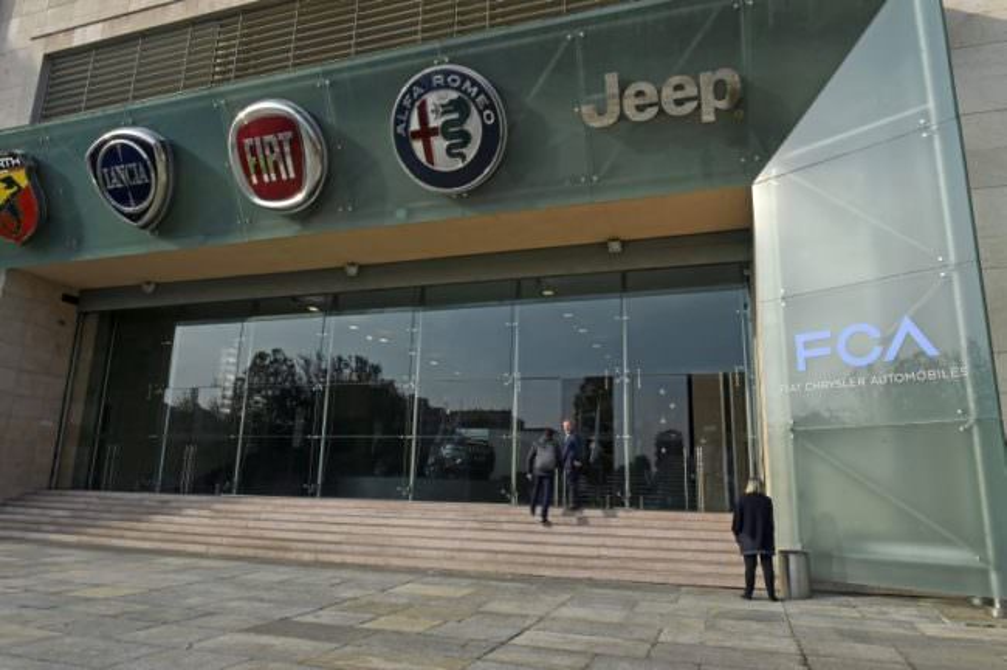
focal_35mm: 24
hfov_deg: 73.8
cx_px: 504
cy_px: 335
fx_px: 671
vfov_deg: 53.0
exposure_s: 1/200
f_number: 18
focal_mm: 24
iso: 640
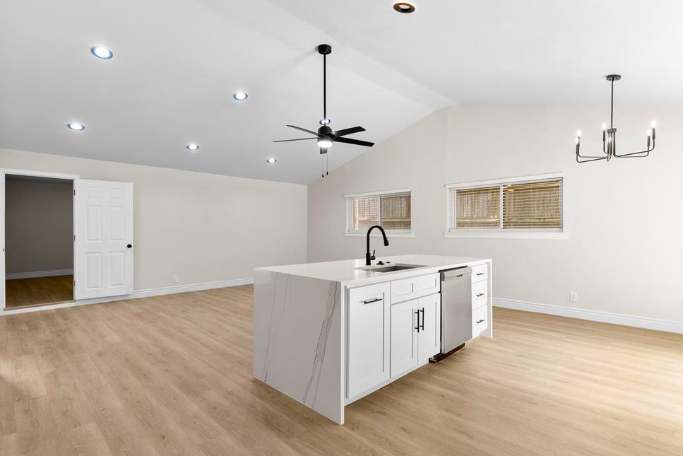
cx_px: 345
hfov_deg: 90.0
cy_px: 231
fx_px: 342
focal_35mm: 18
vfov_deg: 67.4
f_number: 8
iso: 250
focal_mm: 17
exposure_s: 1/10
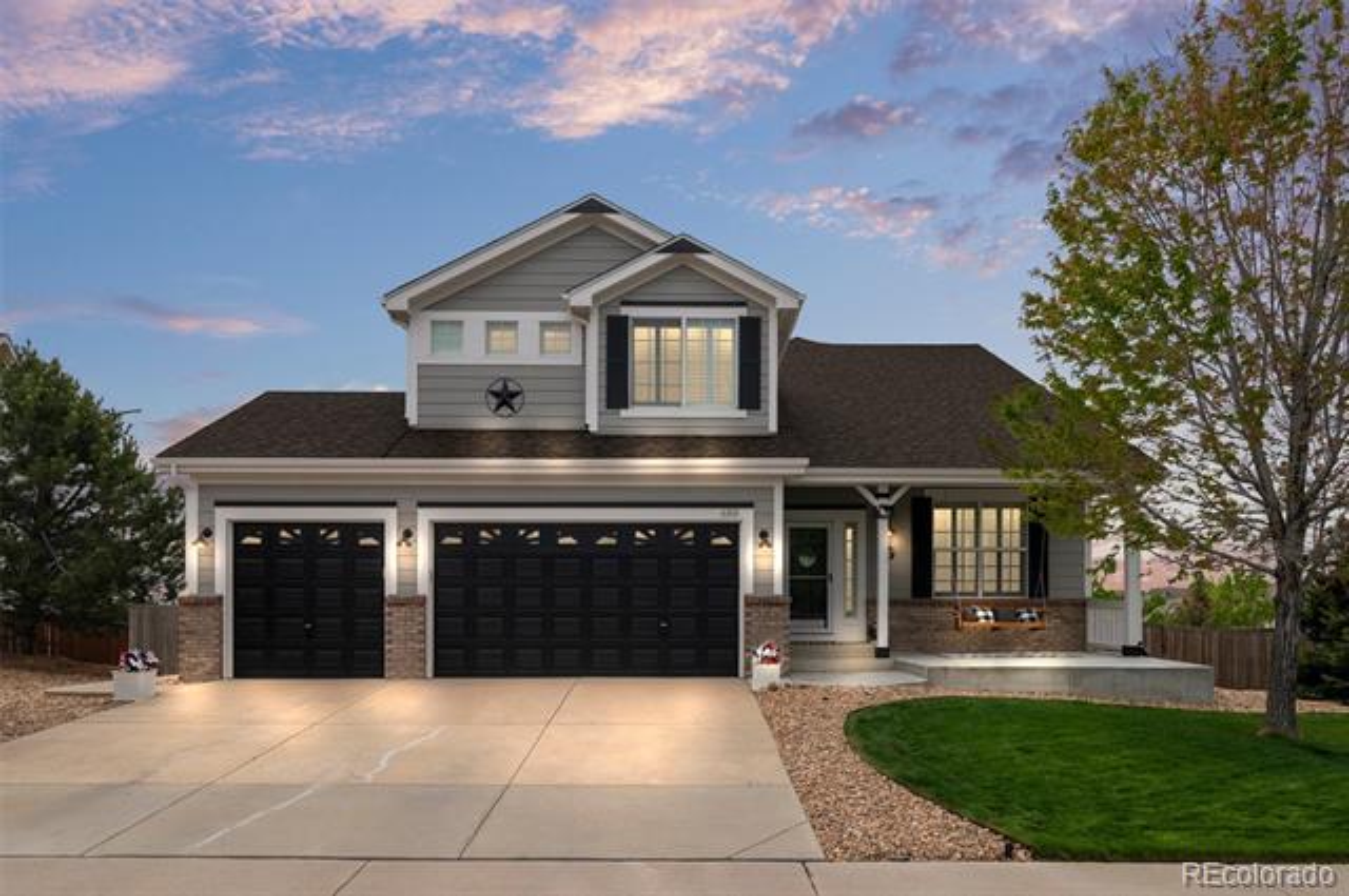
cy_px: 448
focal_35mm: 24
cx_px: 674
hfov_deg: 73.8
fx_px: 898
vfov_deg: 53.0
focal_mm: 24
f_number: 8
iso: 400
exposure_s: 1/1250
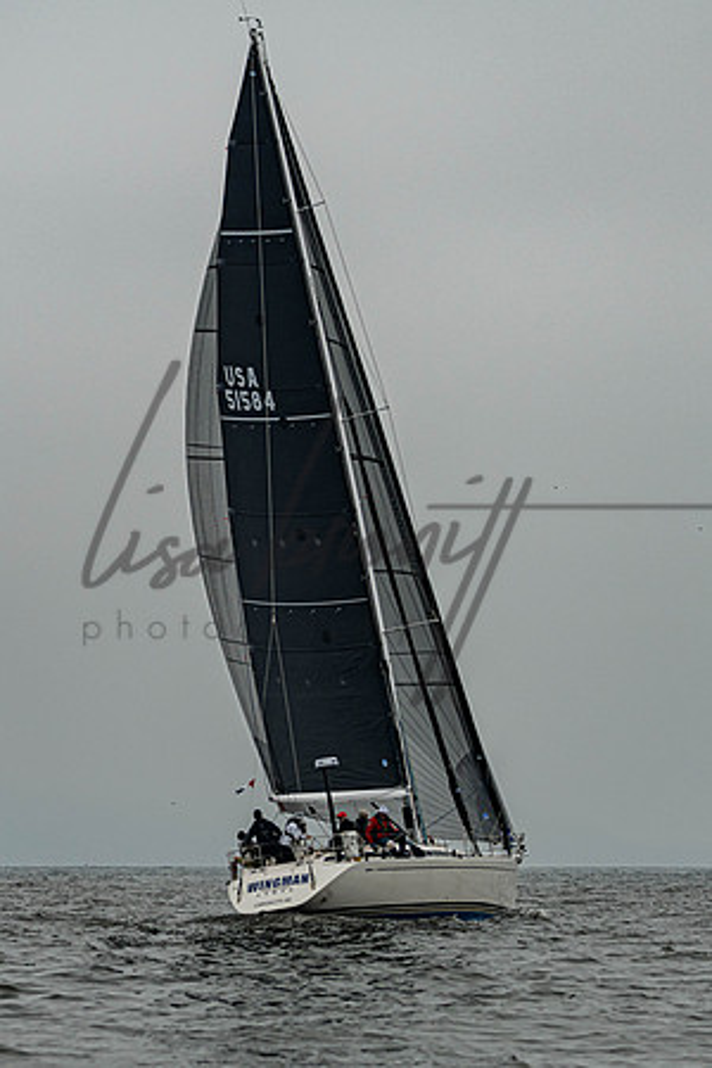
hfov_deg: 6.5
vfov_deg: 9.7
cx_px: 281
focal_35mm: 211
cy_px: 621
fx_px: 6267
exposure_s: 1/4000
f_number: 5.6
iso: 250
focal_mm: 120
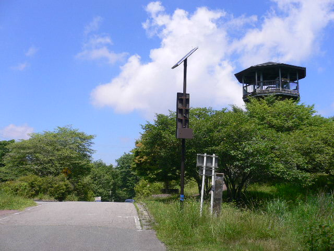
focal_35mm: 35
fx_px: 338
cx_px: 167
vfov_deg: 40.7
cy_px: 126
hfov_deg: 52.6
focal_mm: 5.8
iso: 80
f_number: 5.6
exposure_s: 1/320
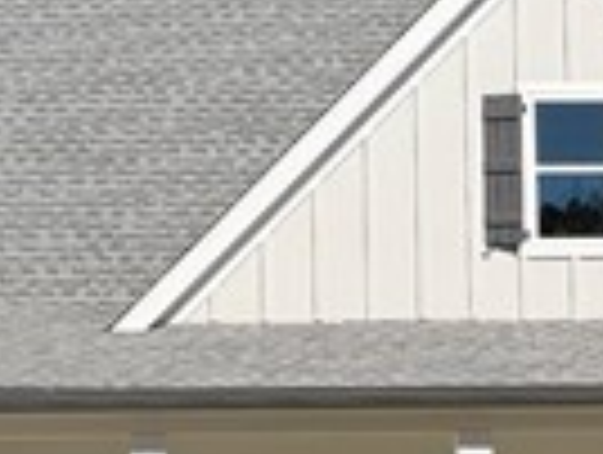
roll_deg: +1.0
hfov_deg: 10.8
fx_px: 3194
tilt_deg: +6.9
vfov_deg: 8.1
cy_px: 117
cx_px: 346
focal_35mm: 183
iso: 80
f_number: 1.78
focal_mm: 6.76
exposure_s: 1/5714
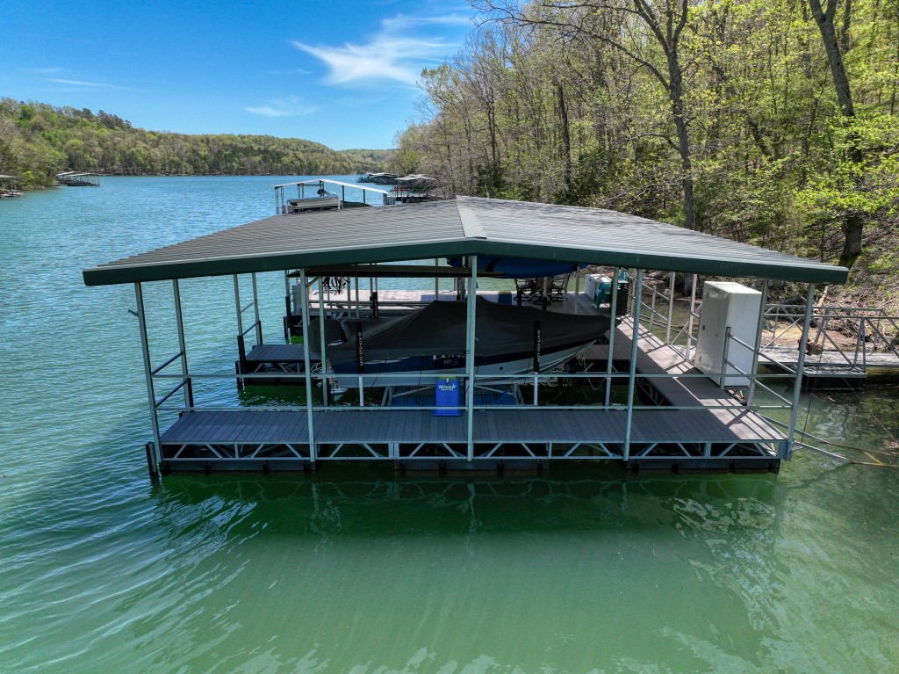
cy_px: 337
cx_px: 450
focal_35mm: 24
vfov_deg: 56.8
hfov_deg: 71.6
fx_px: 623
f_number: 2.8
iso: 170
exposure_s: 1/2500
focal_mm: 12.3
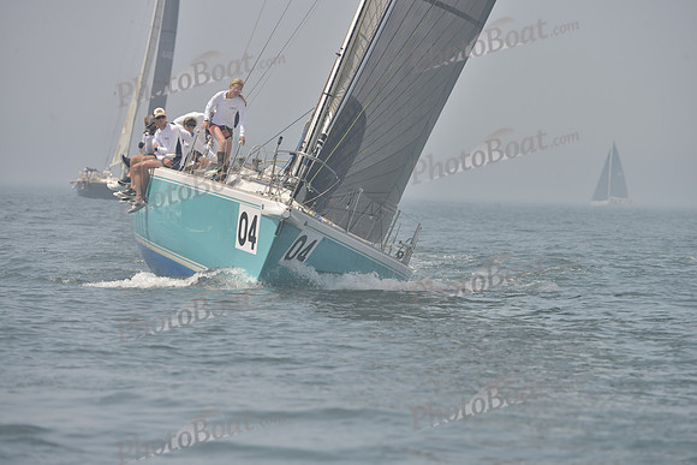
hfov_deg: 9.4
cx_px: 348
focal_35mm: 220
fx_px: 4260
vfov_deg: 6.2
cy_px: 232
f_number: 8
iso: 280
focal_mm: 220
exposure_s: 1/1000
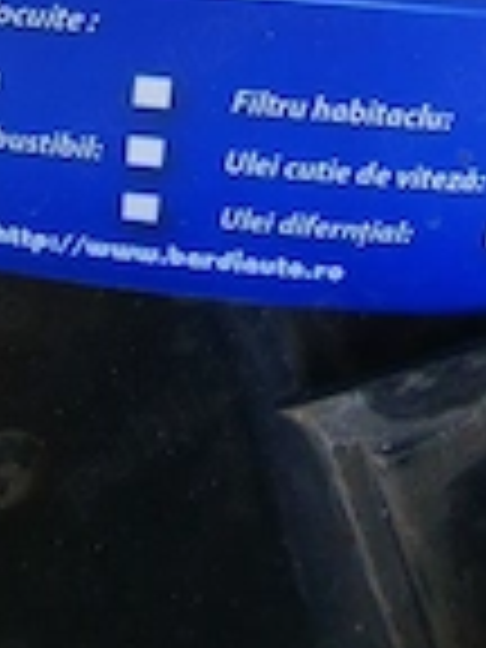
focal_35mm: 72
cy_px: -216
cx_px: 360
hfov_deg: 20.3
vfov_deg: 23.6
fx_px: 1348
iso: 50
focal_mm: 2.26
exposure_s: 1/179
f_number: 2.2
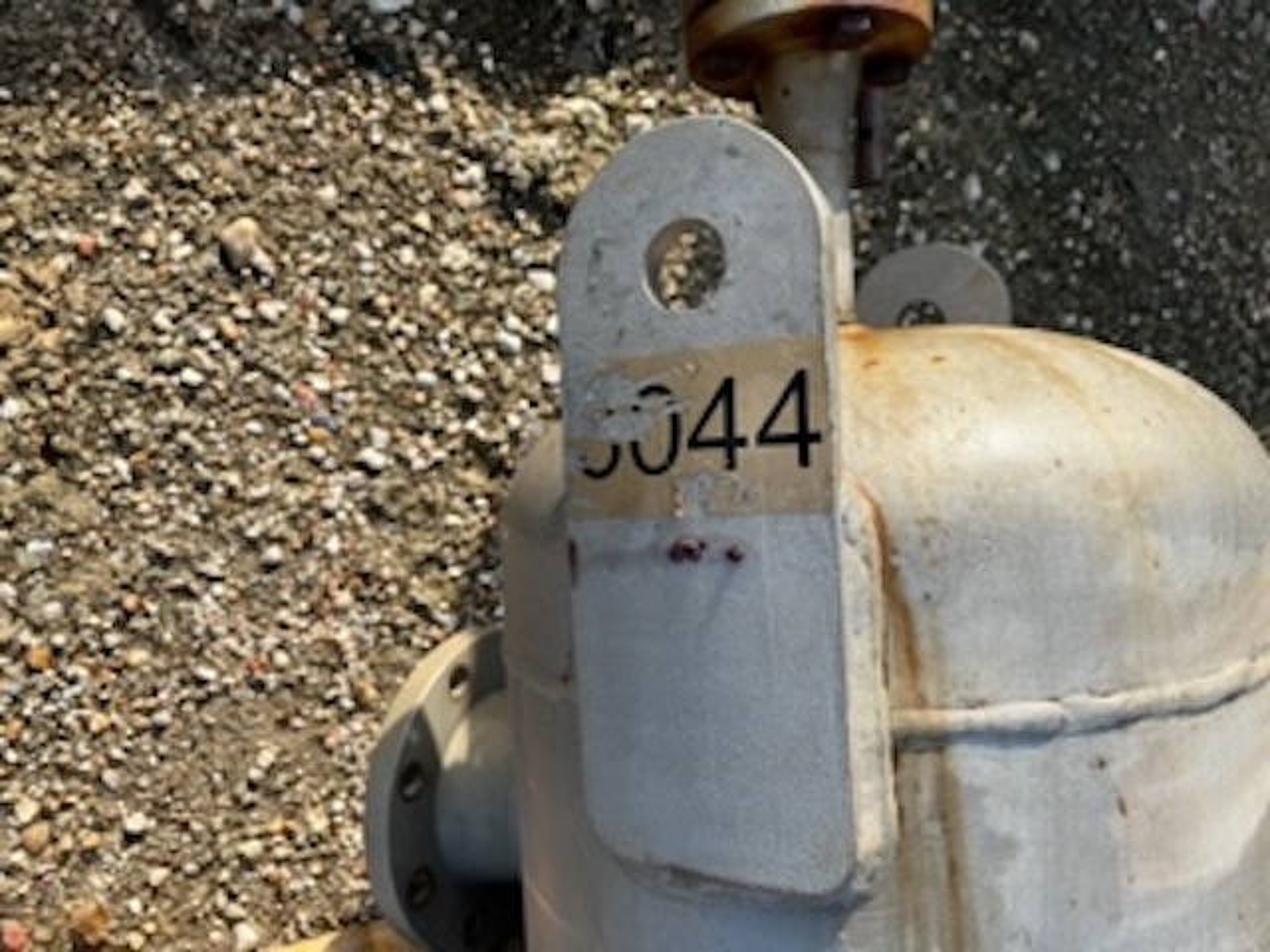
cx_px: 635
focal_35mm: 26
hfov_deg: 67.3
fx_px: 954
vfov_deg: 53.1
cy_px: 476
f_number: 1.6
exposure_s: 1/1140
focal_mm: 5.1
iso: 50
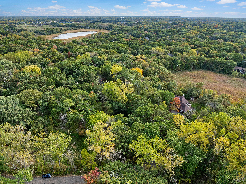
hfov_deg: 71.6
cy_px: 92
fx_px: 170
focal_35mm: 24
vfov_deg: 56.8
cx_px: 123
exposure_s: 1/1600
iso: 390
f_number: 2.8
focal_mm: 12.29
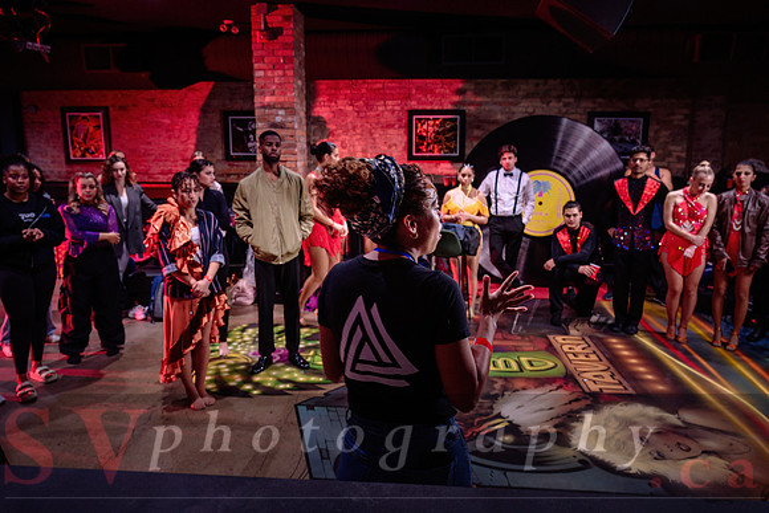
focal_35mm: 26
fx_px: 552
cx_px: 383
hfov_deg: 69.8
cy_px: 246
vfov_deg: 49.9
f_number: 4.5
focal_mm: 24
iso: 1000
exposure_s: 1/60
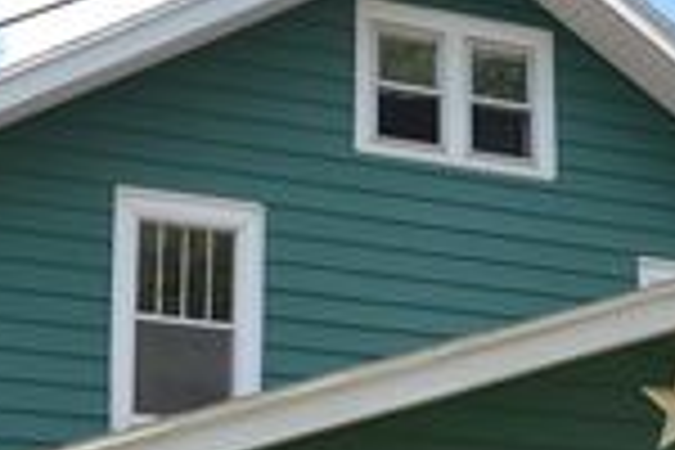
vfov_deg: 12.3
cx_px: 405
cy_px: 457
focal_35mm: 110
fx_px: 2062
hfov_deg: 18.6
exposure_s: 1/200
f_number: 7.1
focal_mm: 22
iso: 100
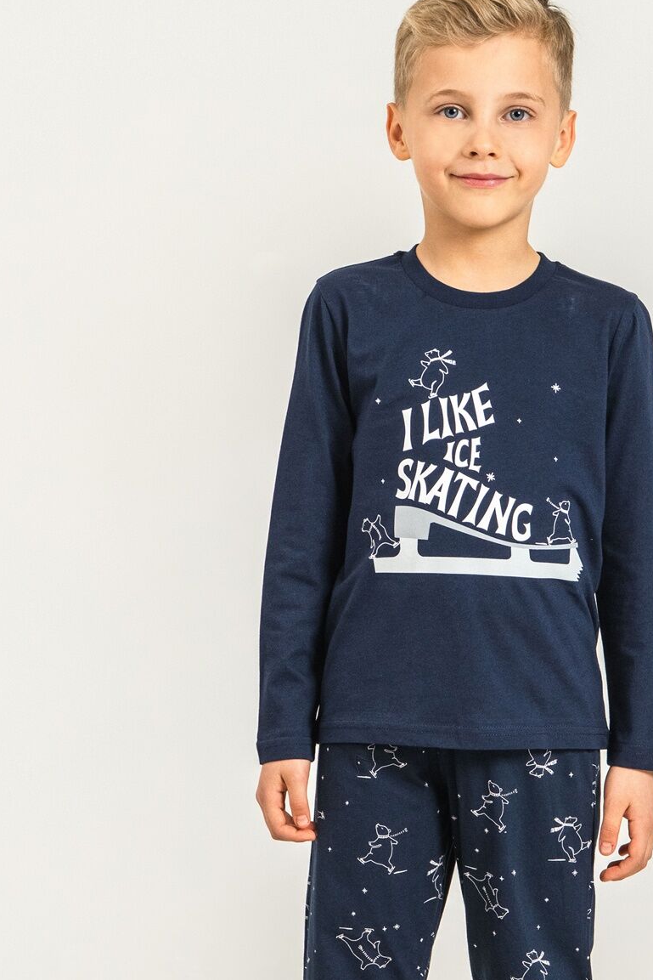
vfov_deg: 9.5
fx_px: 5902
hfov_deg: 6.3
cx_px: 409
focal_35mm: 217
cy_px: 688
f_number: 8
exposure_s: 1/160
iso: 250
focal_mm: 93
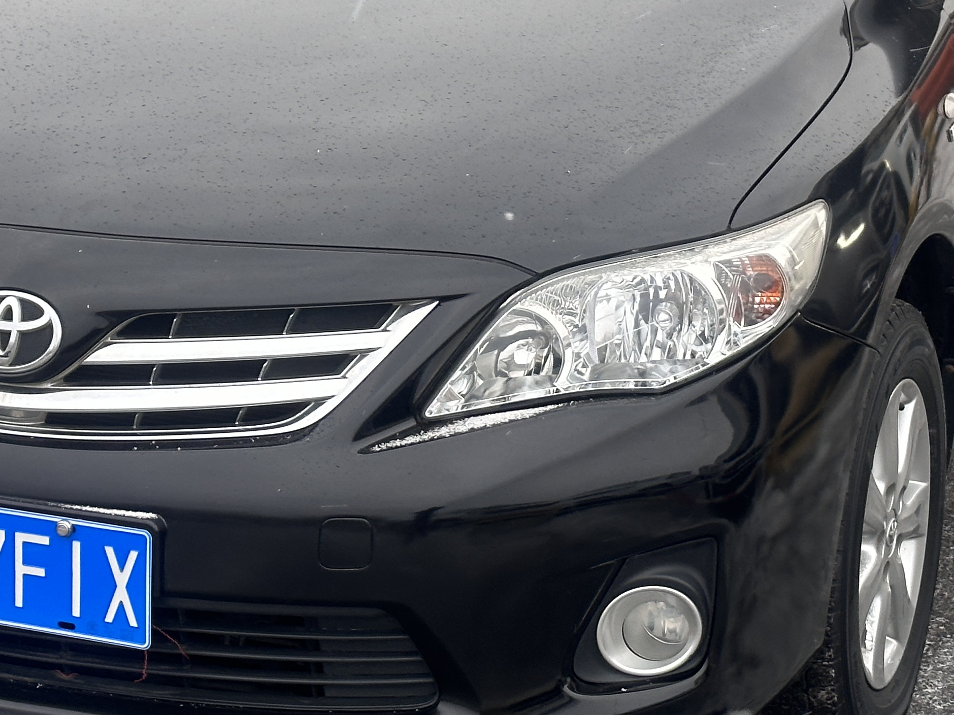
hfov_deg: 19.1
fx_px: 2838
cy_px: 193
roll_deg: +0.4
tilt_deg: -10.6
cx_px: 412
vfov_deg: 14.3
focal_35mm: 103
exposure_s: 1/99
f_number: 1.78
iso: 80
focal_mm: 6.86
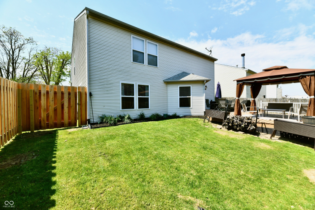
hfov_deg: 104.3
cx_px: 158
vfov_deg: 81.2
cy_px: 105
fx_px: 122
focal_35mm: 14
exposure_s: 1/500
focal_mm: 14
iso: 640
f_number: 11
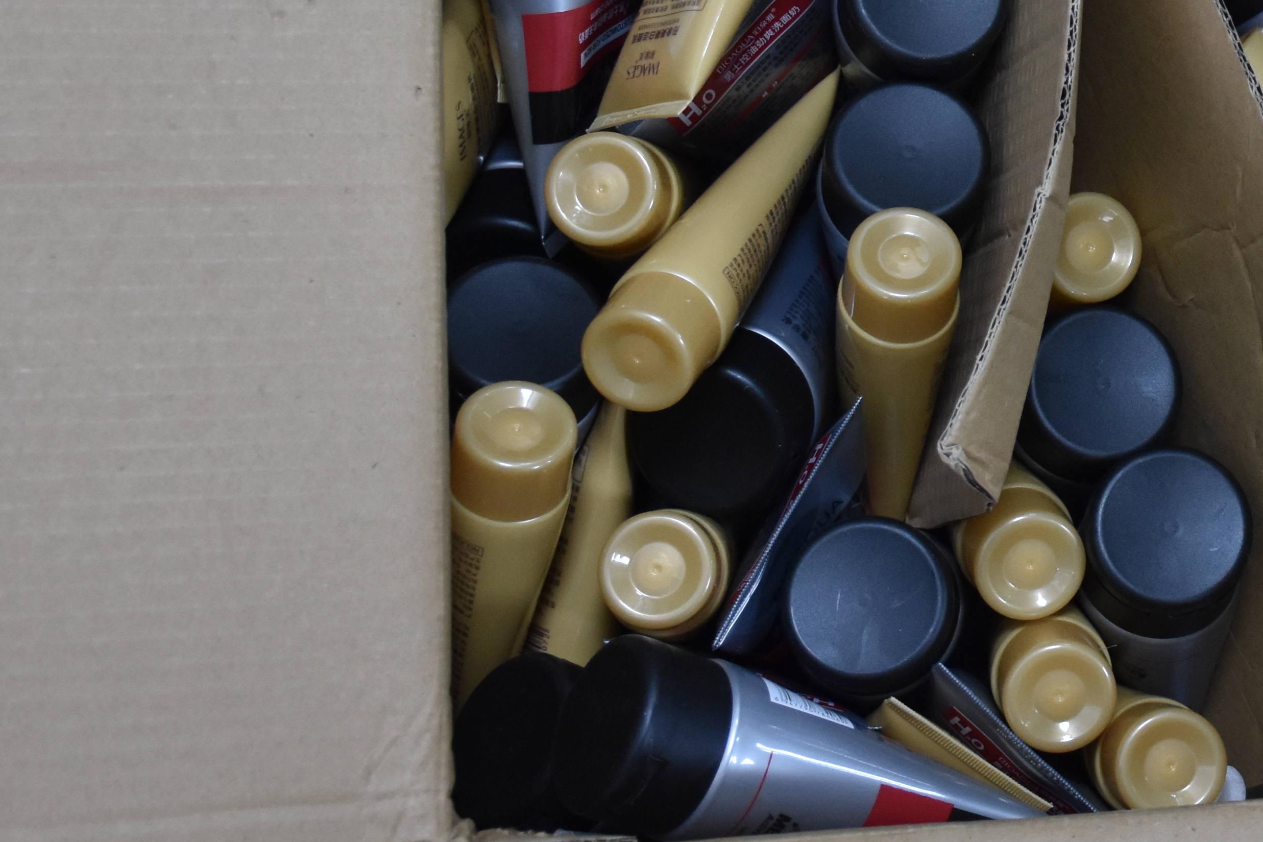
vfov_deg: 13.7
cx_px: 1458
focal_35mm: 98
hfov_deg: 19.7
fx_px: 3445
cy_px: 8
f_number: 4
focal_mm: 27
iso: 1000
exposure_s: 1/60
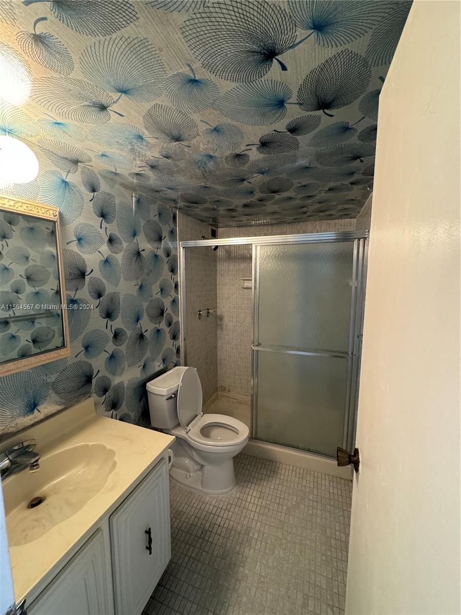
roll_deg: +0.7
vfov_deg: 102.1
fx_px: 249
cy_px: 308
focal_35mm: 14
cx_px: 230
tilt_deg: -6.4
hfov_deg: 85.7
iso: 640
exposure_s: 1/60
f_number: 2.2
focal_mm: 2.22
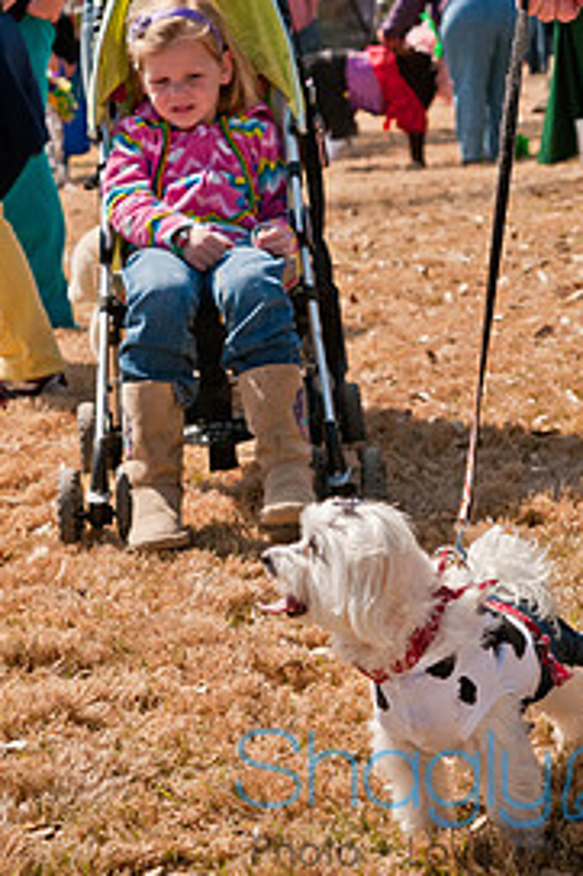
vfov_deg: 16.4
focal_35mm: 124
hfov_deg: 11.0
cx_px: 263
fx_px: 3016
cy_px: 206
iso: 400
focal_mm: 50
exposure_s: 1/2000
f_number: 5
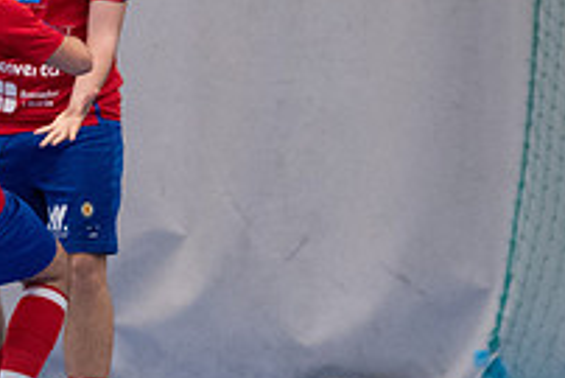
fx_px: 13852
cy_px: 197
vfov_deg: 1.6
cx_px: -8
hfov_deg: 2.3
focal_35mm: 882
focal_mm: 200
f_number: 3.2
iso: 4000
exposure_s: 1/640
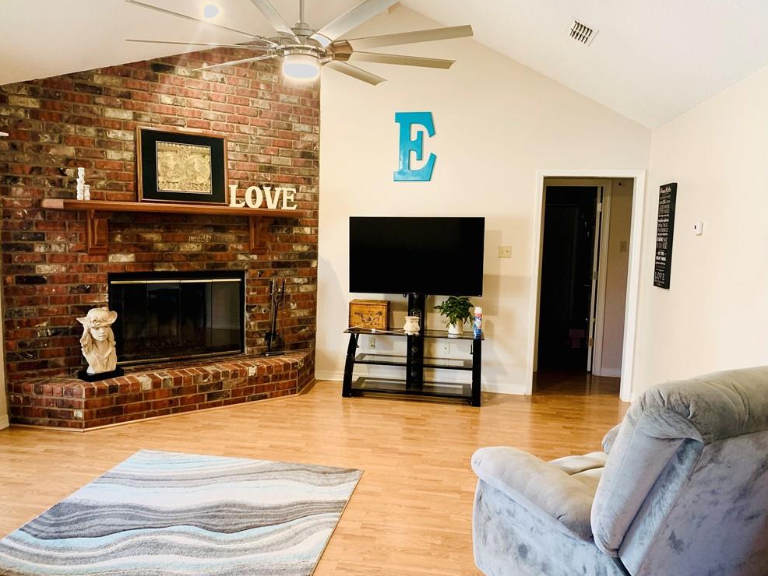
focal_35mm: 27
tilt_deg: -4.7
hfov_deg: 65.3
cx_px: 373
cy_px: 292
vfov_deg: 51.4
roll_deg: -1.8
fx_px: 599
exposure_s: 1/60
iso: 400
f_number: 1.8
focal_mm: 4.25
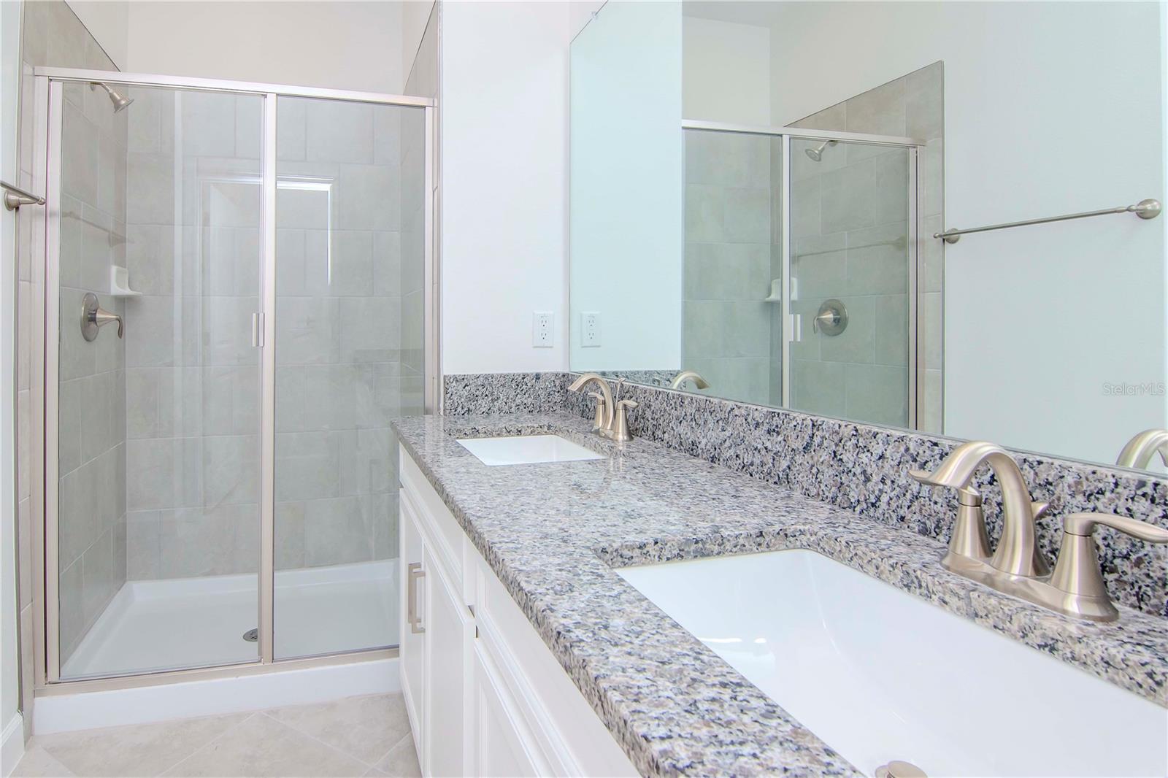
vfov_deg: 72.0
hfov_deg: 95.0
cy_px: 389
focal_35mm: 16
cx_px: 584
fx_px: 535
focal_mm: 11
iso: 640
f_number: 10
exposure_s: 1/125
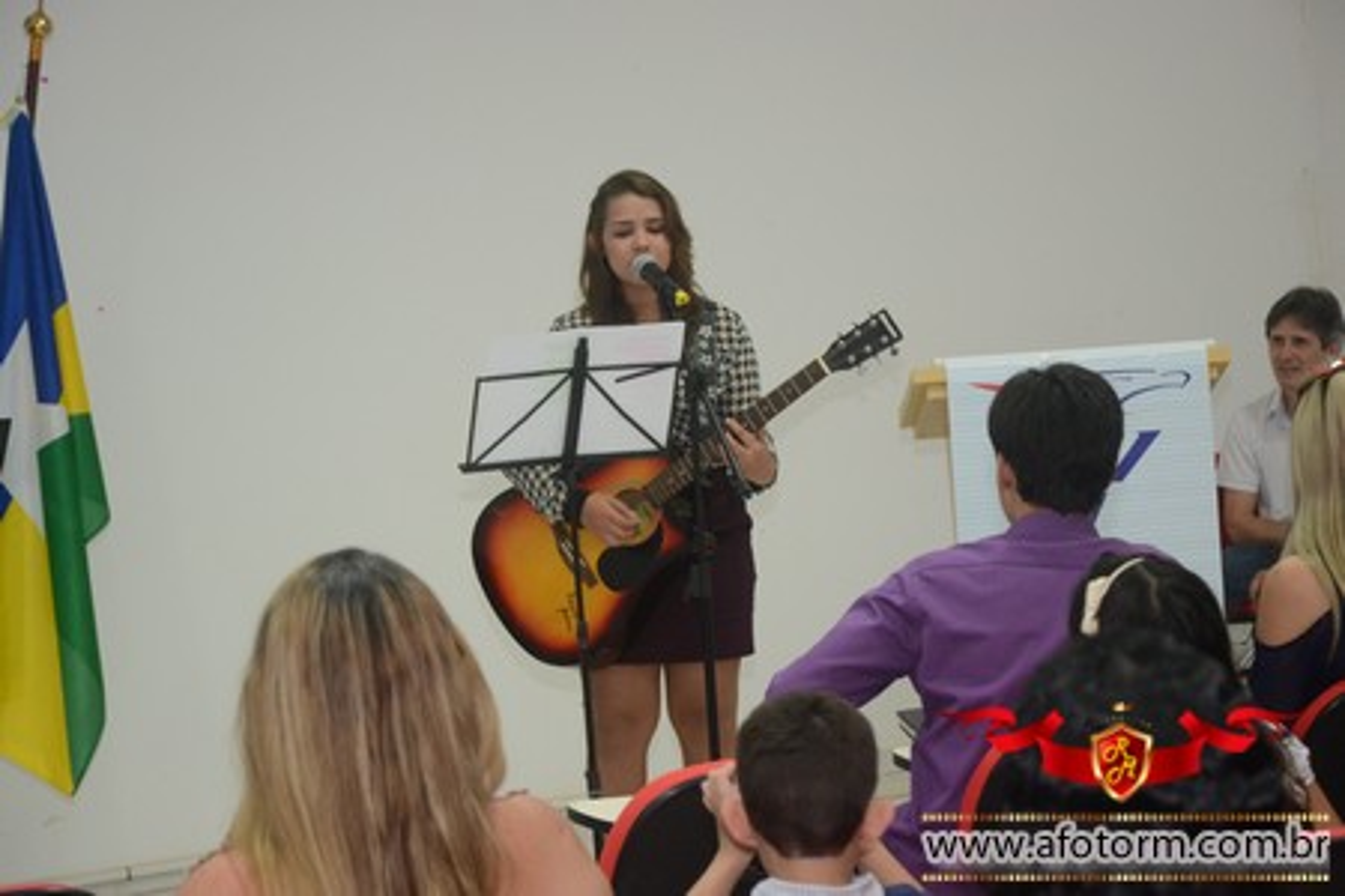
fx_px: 3923
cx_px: 672
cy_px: 448
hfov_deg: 19.5
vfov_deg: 13.0
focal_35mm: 105
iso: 1600
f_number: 5.3
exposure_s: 1/80
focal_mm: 70
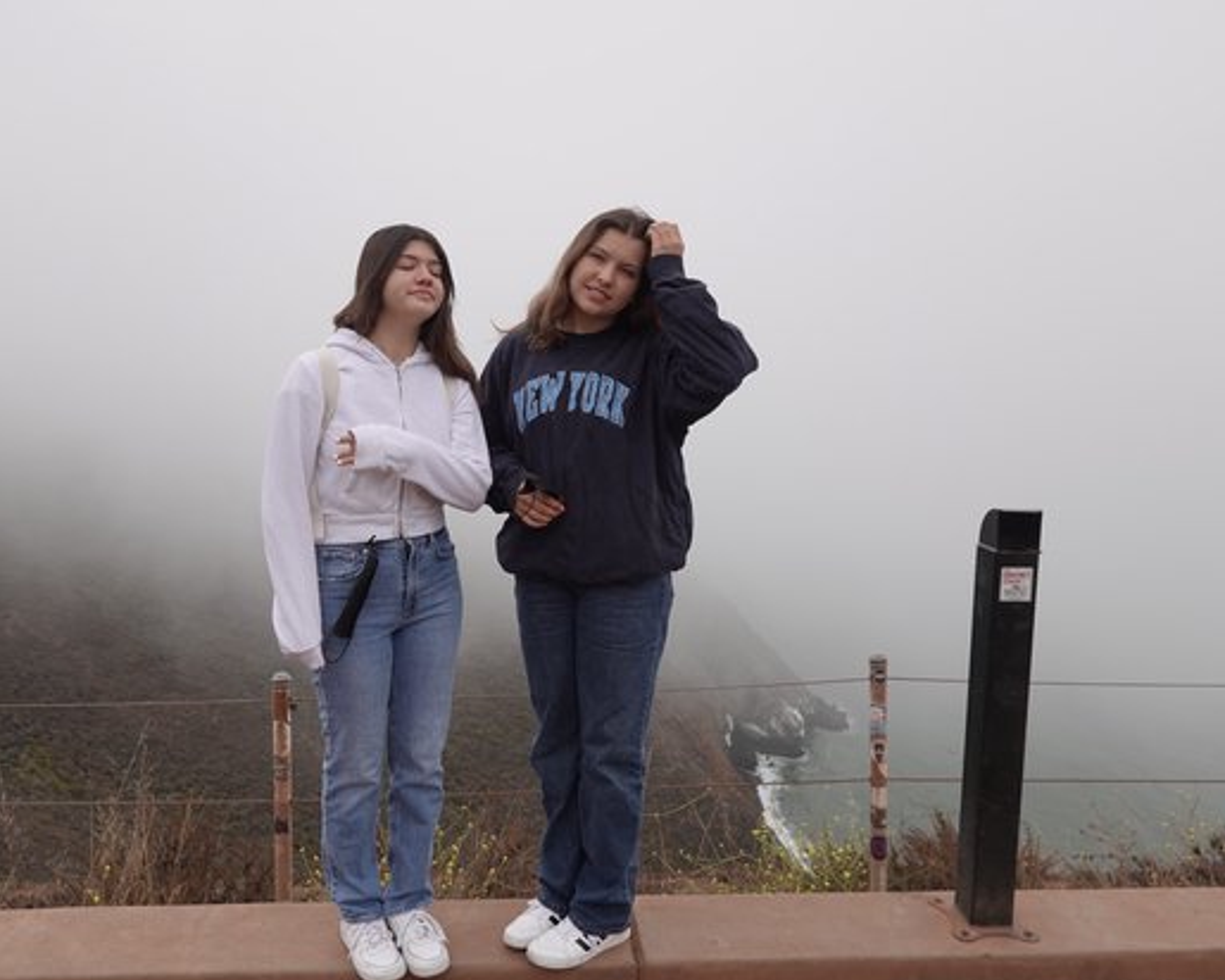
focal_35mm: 28
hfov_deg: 62.1
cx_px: 547
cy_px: 497
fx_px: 1015
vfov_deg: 51.5
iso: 100
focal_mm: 9
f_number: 3.2
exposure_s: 1/1000
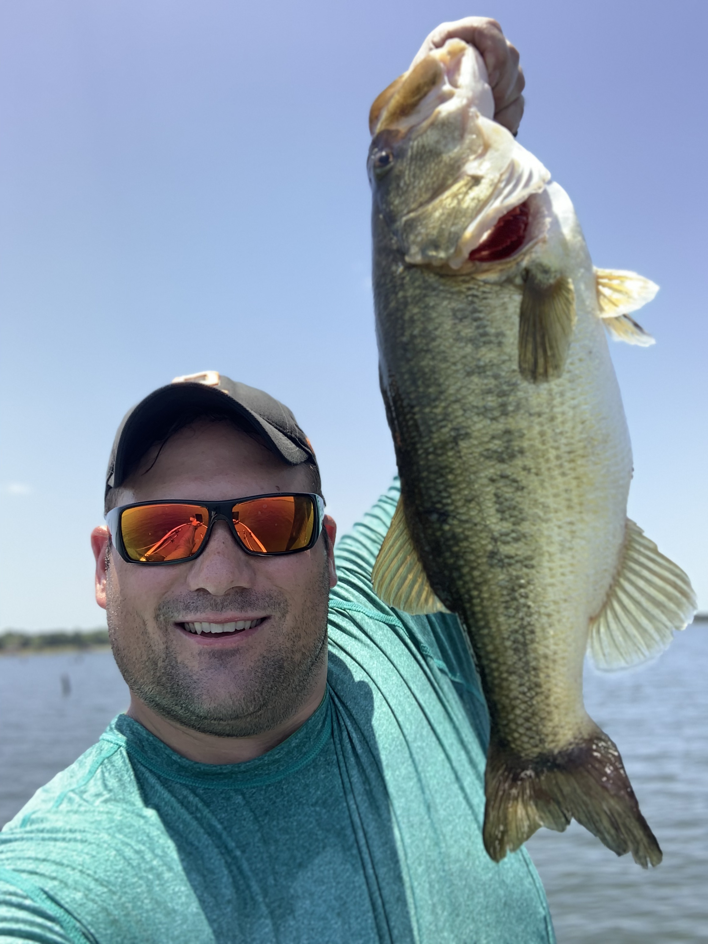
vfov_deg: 56.8
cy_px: 472
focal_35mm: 32
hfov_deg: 44.2
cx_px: 354
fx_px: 873
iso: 16
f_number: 2.2
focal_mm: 2.87
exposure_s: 1/324
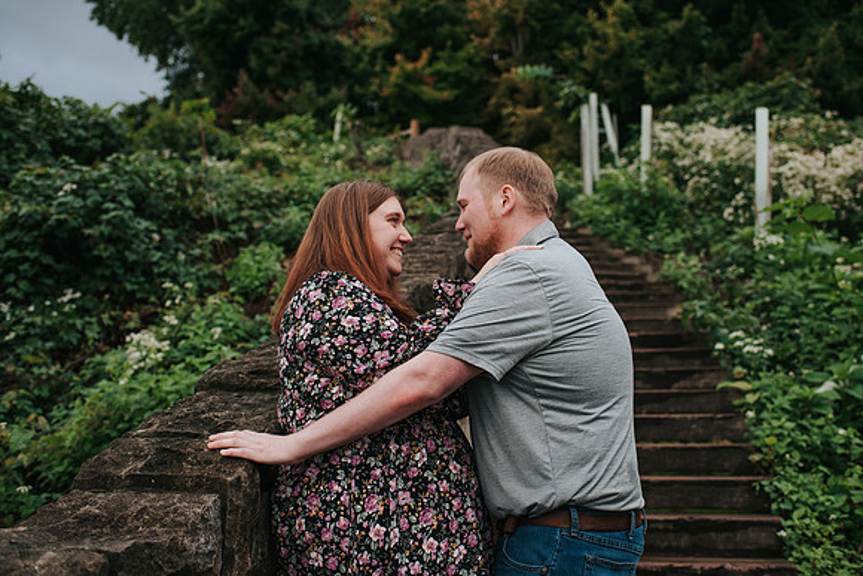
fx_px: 909
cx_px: 460
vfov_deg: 35.2
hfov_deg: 50.8
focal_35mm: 38
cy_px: 288
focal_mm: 35
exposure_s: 1/800
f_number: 3.2
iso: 1000
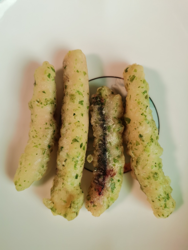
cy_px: 125
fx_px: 196
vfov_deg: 65.3
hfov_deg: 51.3
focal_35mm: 27
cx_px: 94
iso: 320
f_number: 1.8
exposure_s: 1/100
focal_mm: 5.58
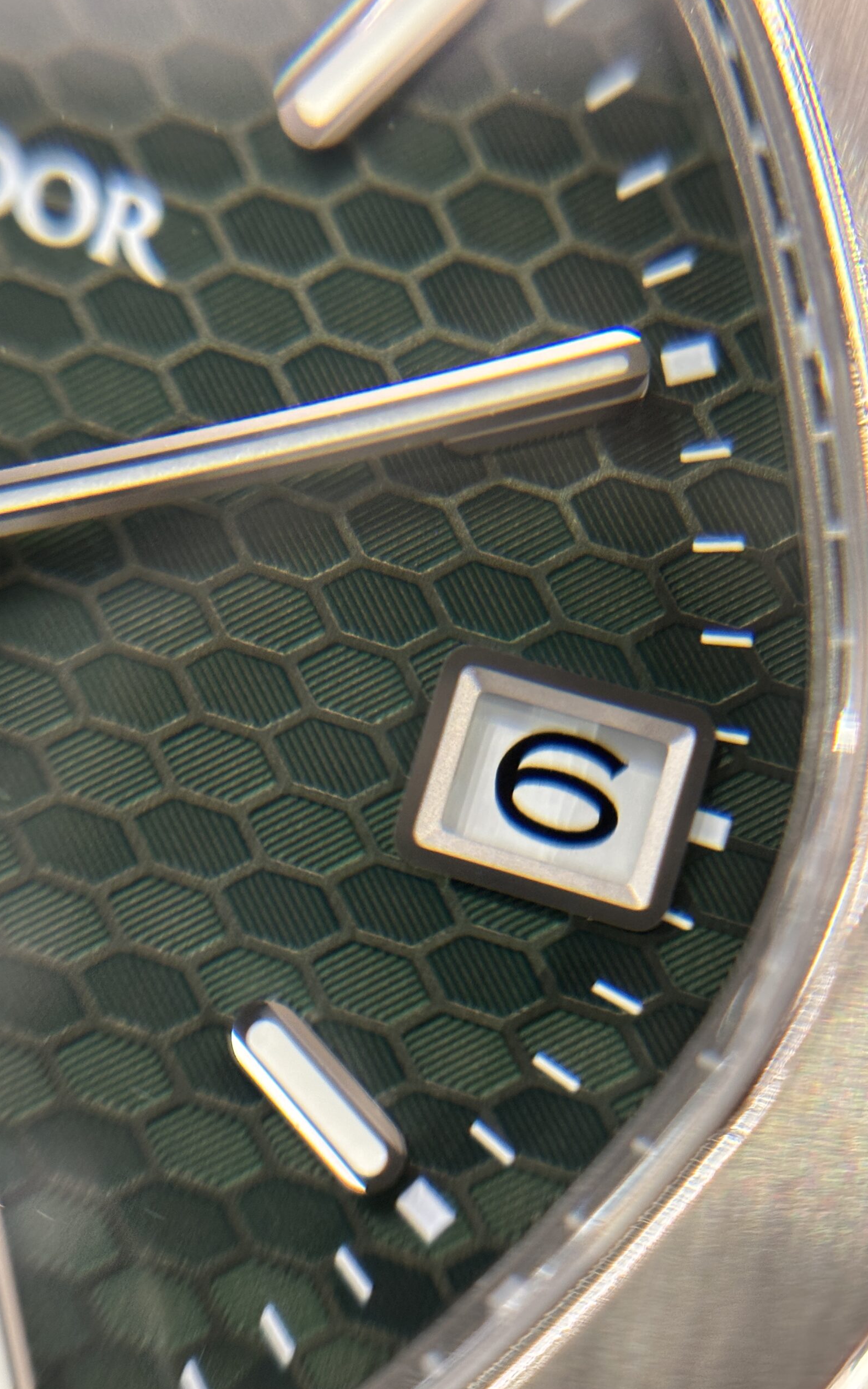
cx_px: 438
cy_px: 698
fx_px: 2120
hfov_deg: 23.1
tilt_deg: -71.4
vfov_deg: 36.3
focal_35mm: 56
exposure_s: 1/40
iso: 200
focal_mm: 5.96
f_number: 1.6
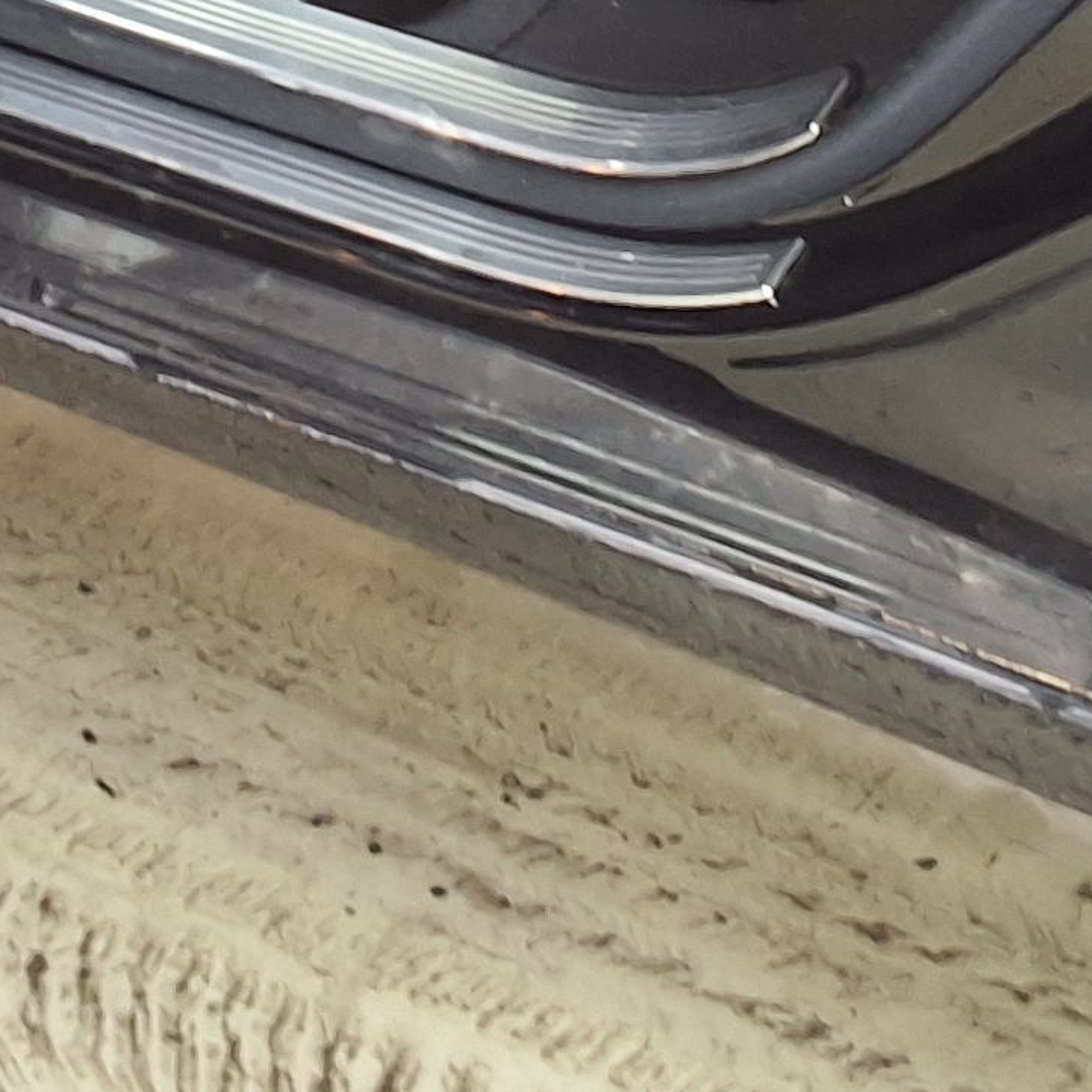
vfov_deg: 14.5
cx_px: 409
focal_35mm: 112
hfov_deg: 15.5
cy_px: -559
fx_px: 3997
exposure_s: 1/40
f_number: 1.9
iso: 80
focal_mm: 2.91
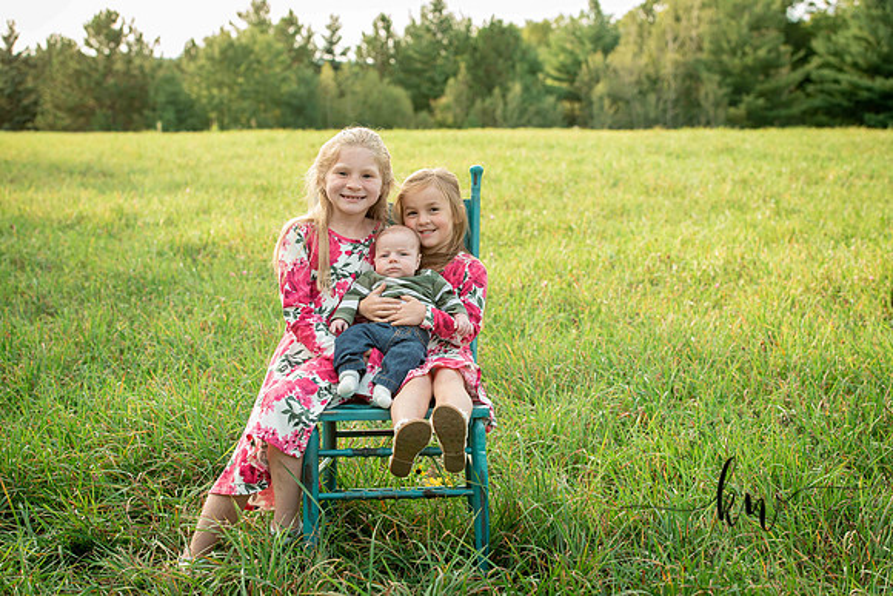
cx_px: 446
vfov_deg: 19.5
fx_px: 1737
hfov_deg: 28.8
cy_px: 298
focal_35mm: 70
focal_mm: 70
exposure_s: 1/200
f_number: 5
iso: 400
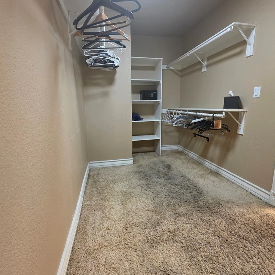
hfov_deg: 87.4
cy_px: 131
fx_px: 144
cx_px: 135
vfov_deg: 87.4
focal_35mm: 16
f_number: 1.9
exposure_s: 1/60
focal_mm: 2.2
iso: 320
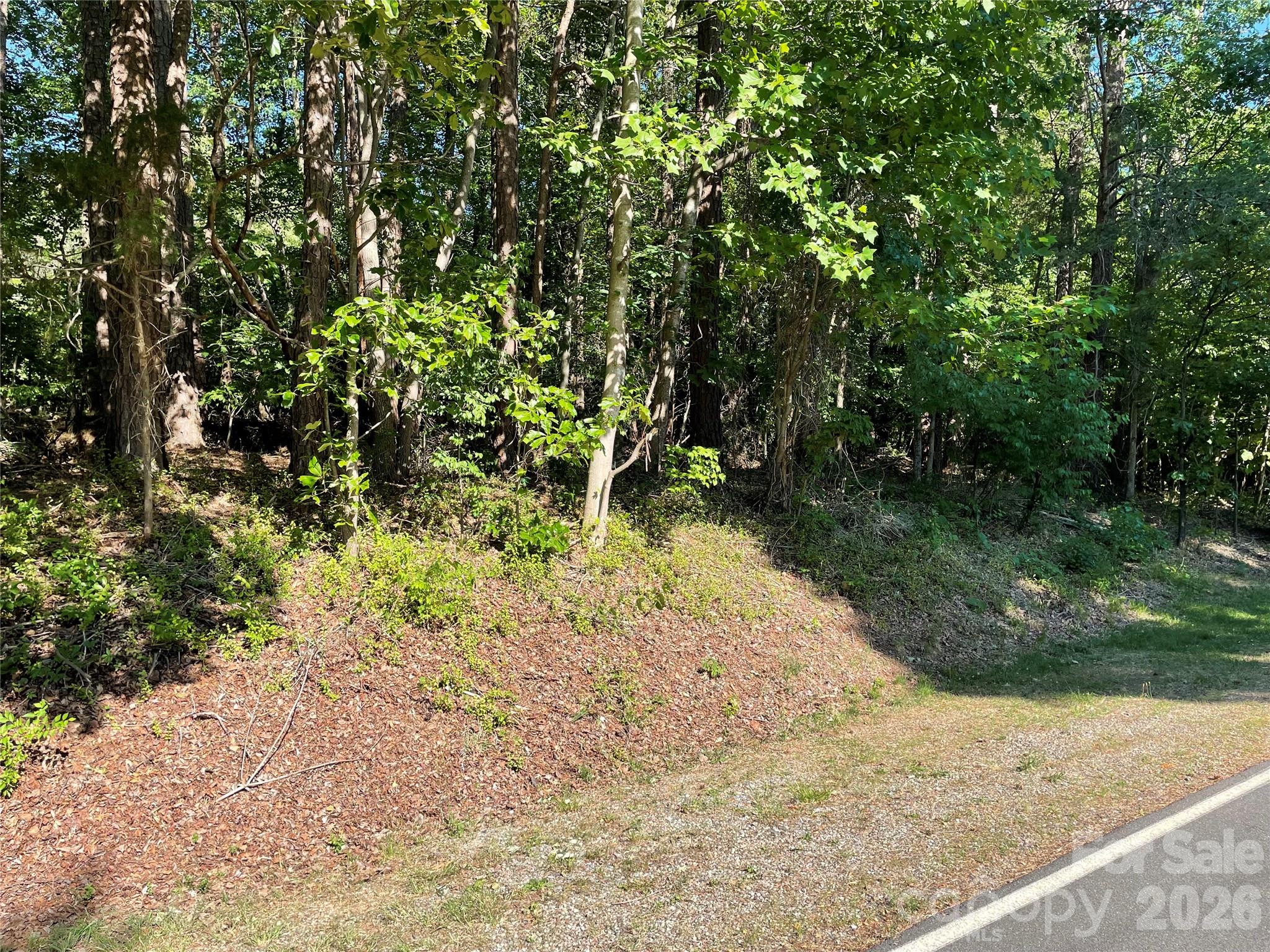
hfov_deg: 67.3
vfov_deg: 53.1
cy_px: 476
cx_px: 635
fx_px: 954
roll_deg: +0.2
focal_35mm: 26
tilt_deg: +0.0
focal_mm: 4.2
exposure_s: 1/1072
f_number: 1.6
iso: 32
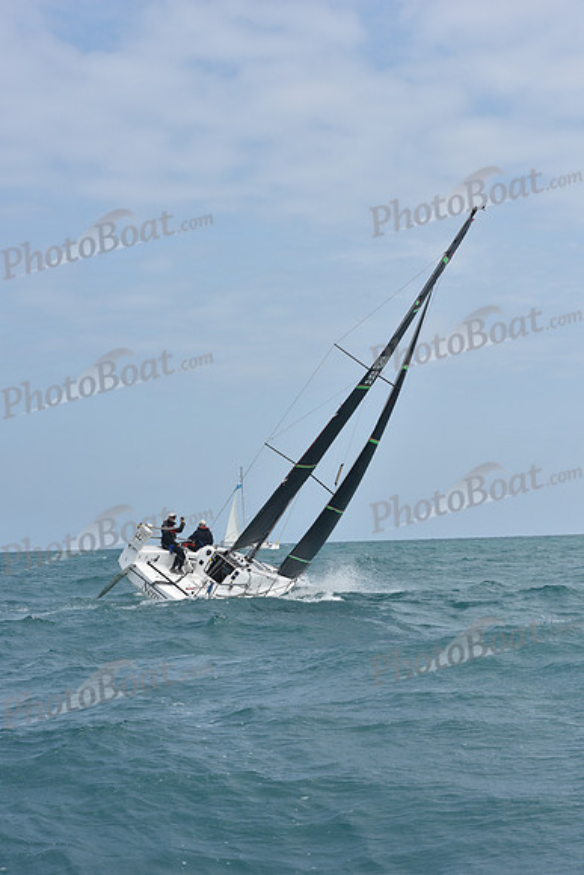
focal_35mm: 70
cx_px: 292
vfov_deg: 28.8
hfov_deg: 19.5
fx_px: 1702
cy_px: 438
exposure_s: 1/800
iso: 250
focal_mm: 70
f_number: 10
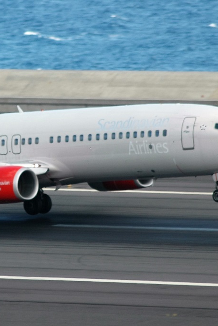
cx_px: 0
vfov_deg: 2.6
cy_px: 144
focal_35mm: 788
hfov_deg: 1.7
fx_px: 7153
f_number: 6
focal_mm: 300
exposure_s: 1/400
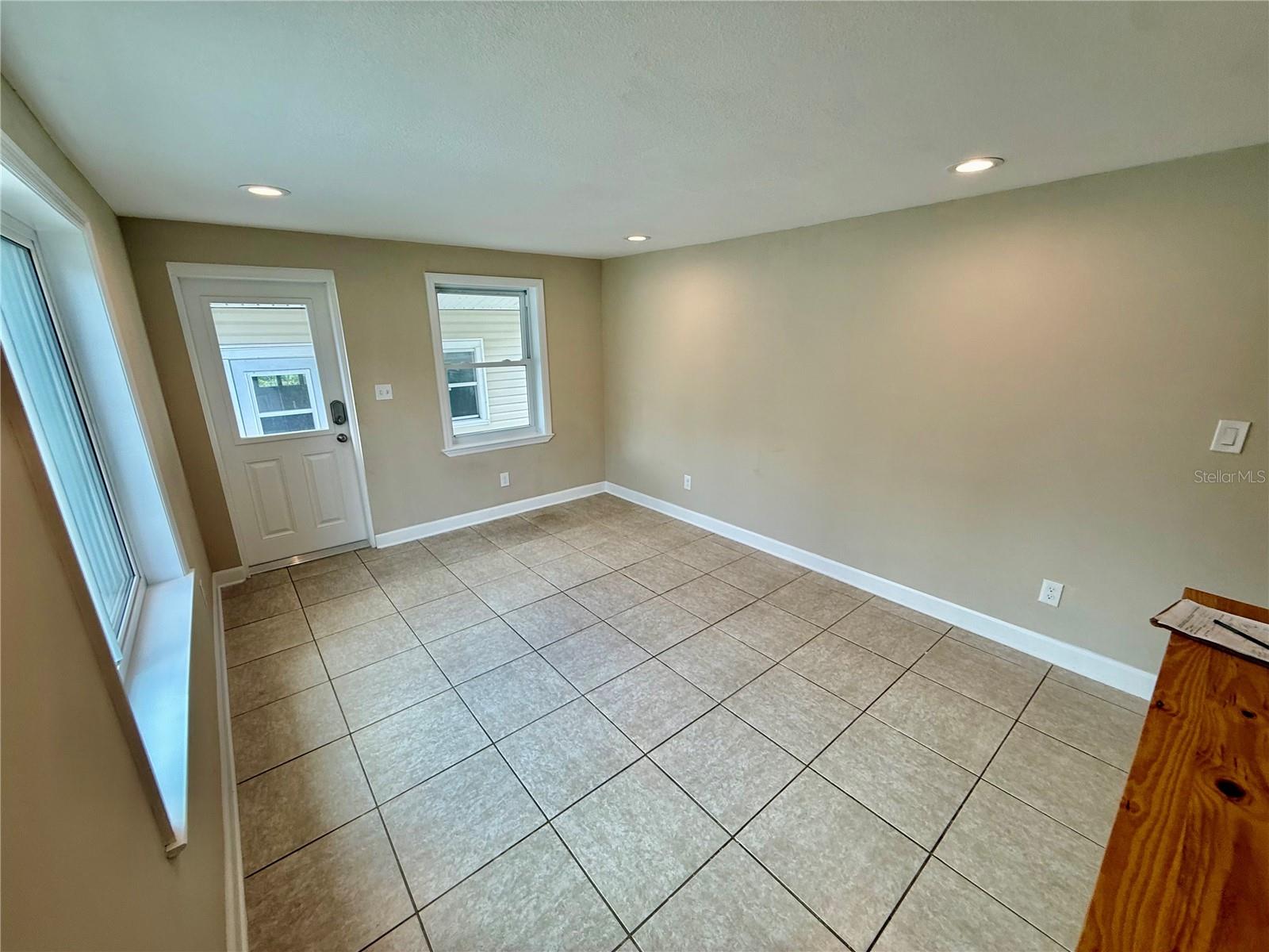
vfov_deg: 85.7
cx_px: 634
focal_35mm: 14
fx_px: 513
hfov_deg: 102.1
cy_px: 476
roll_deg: +0.1
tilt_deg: -16.2
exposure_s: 1/120
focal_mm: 2.22
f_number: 2.2
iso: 80
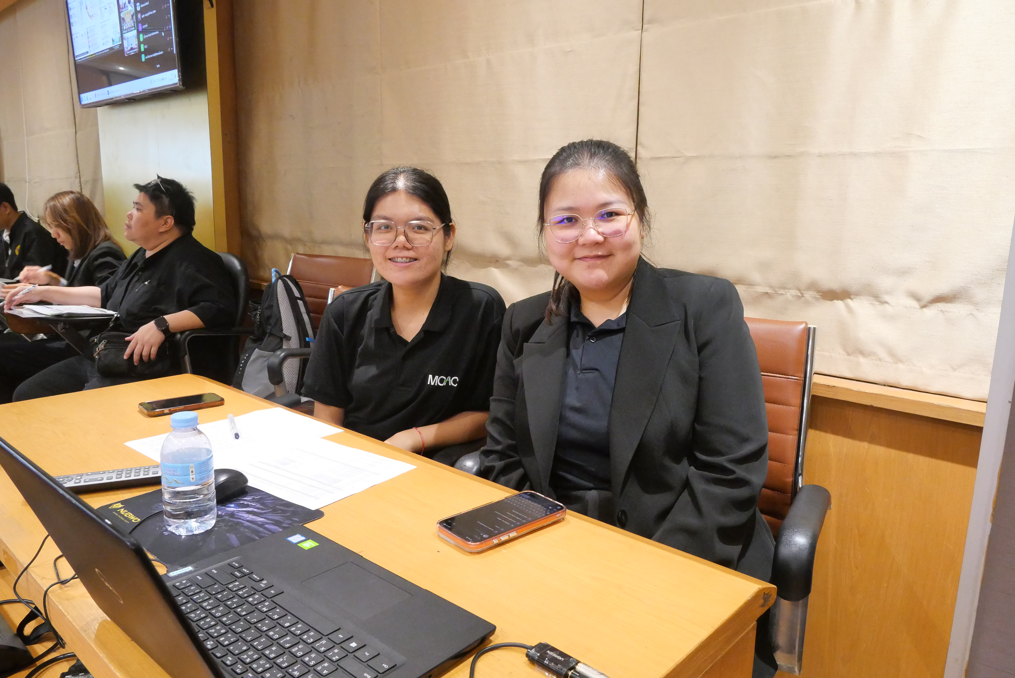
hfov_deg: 73.7
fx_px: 677
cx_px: 508
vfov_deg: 53.2
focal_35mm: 24
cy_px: 339
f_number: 6.3
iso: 3200
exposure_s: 1/20
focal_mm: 12
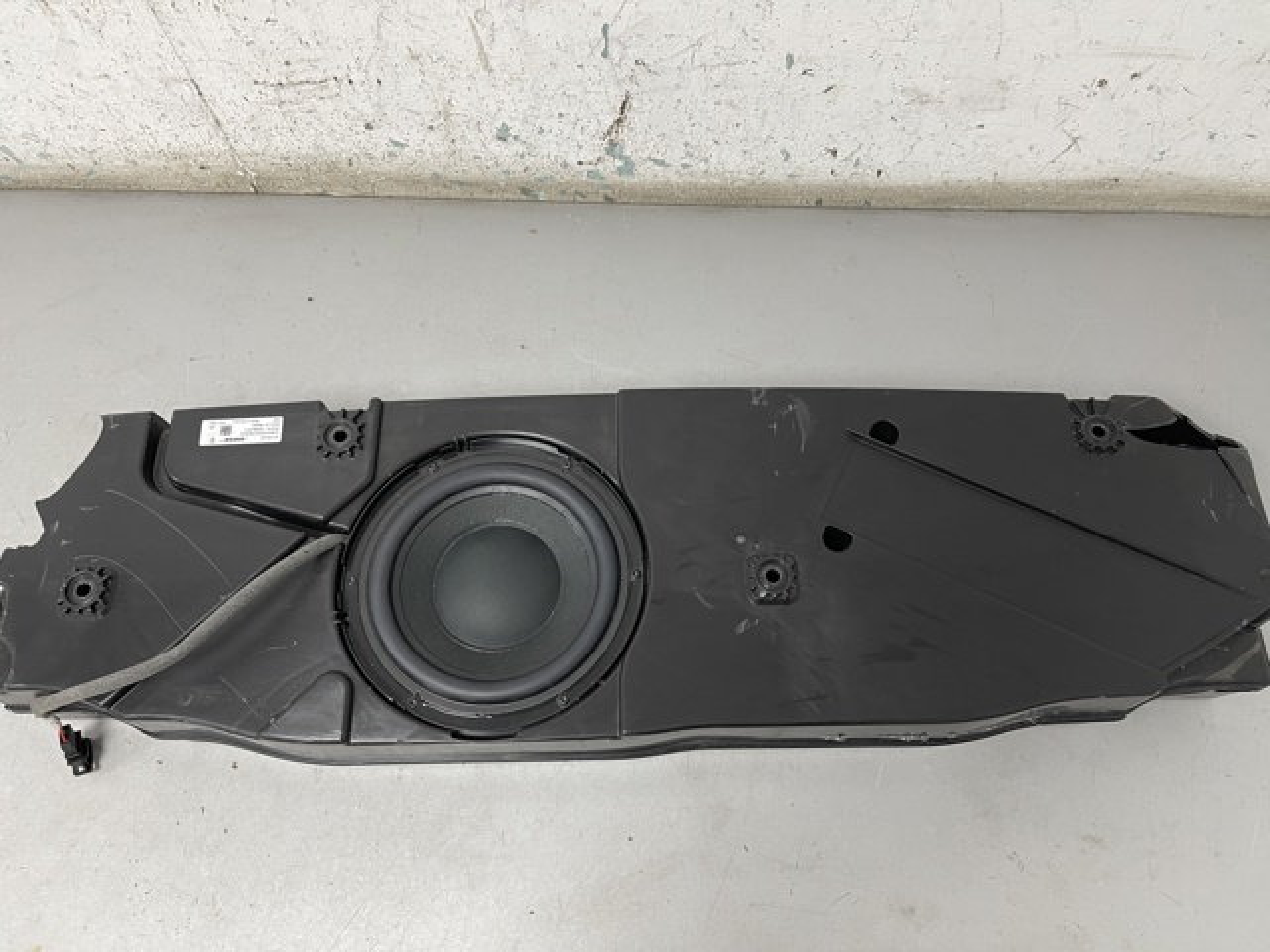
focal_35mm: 25
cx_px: 635
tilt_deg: -67.4
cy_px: 476
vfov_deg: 54.9
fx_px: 917
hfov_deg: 69.4
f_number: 1.6
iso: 100
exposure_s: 1/50
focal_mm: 5.1
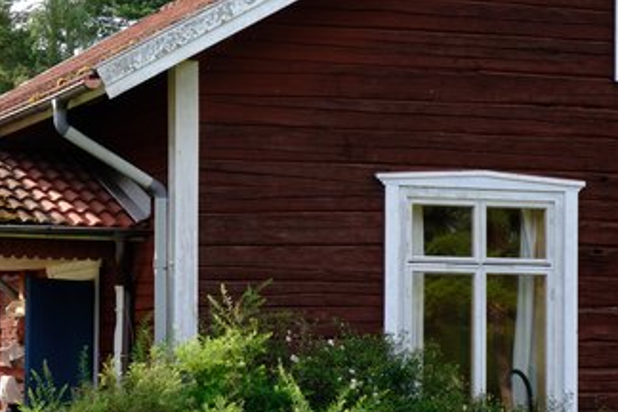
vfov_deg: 10.9
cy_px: 288
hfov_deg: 16.2
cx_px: 143
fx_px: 2163
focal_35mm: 126
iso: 160
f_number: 5.6
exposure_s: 1/160
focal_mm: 45
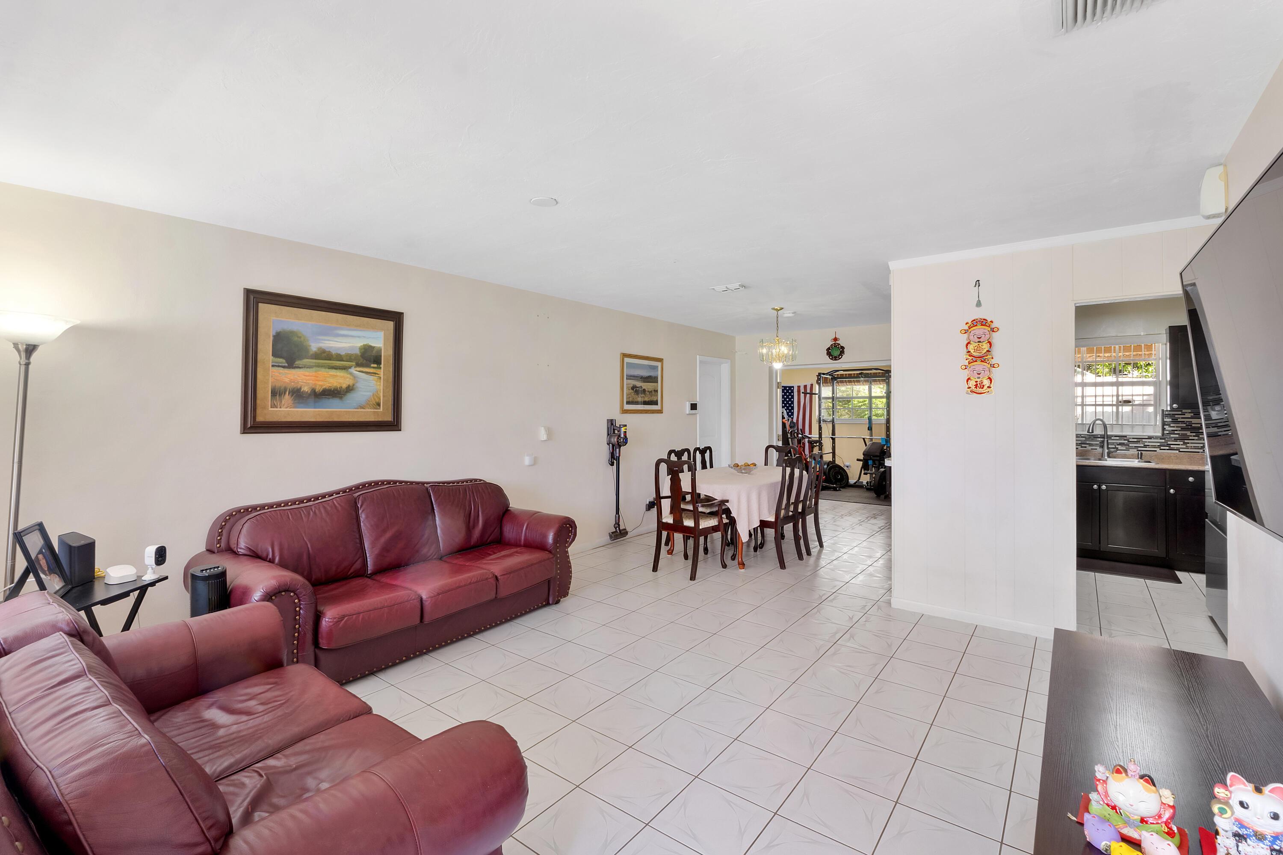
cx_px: 642
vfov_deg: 72.1
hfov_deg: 95.0
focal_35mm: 16
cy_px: 428
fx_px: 588
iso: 160
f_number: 11
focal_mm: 11
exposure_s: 1/5
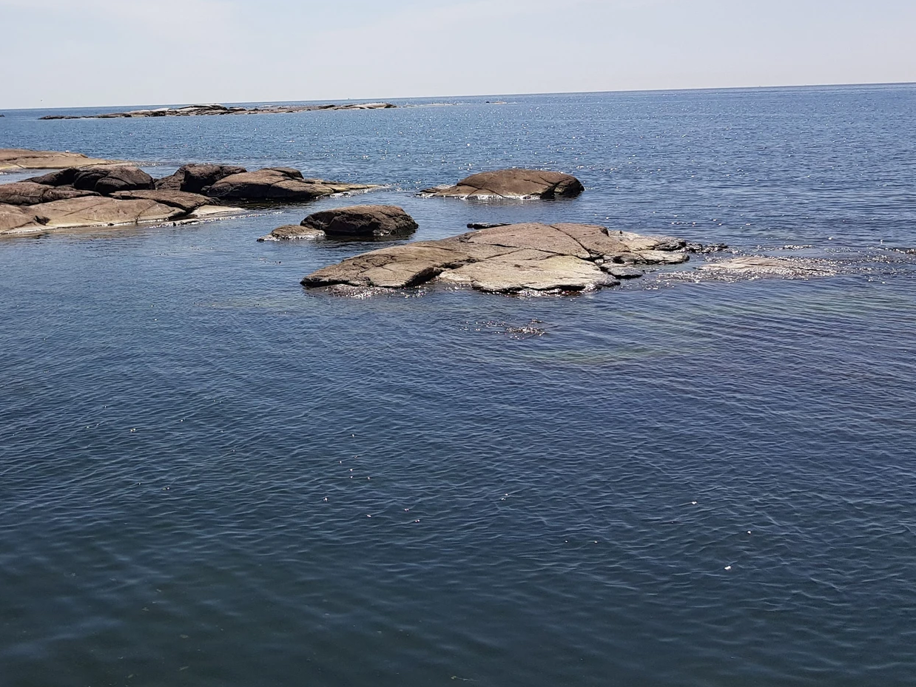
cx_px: 218
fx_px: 1112
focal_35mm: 42
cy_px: 170
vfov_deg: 33.7
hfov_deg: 43.2
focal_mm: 4.2
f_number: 1.7
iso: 40
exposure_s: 1/4560
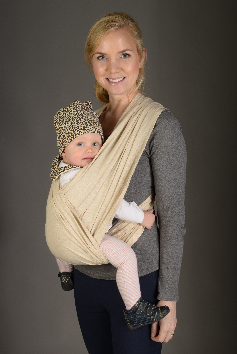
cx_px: 118
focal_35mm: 56
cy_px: 177
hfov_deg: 24.2
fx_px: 552
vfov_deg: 35.6
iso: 100
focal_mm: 56
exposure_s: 1/250
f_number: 16
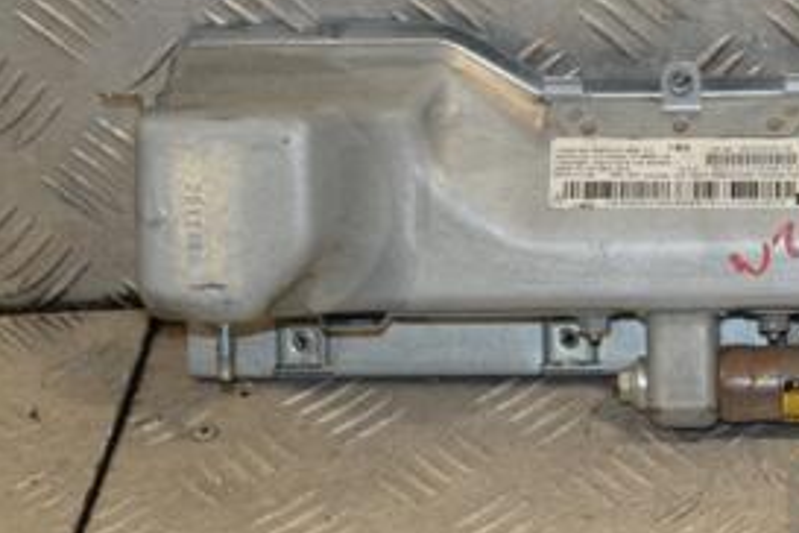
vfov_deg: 10.4
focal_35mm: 132
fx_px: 2929
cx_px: 732
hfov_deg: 15.3
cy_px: 117
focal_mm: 40
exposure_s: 1/200
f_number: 6.3
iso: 800
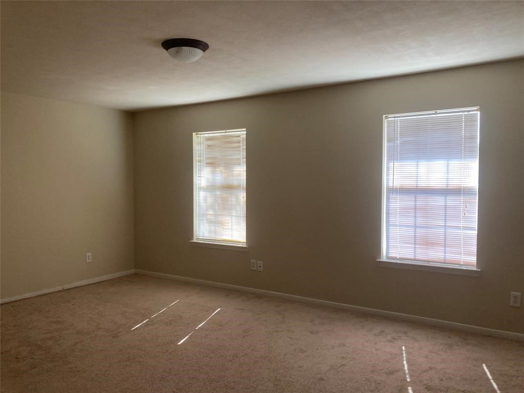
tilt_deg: -0.6
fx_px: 424
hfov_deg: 63.4
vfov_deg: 49.7
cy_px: 196
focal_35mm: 28
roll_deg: -1.1
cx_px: 262
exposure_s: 1/69
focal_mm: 3.99
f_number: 1.8
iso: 80
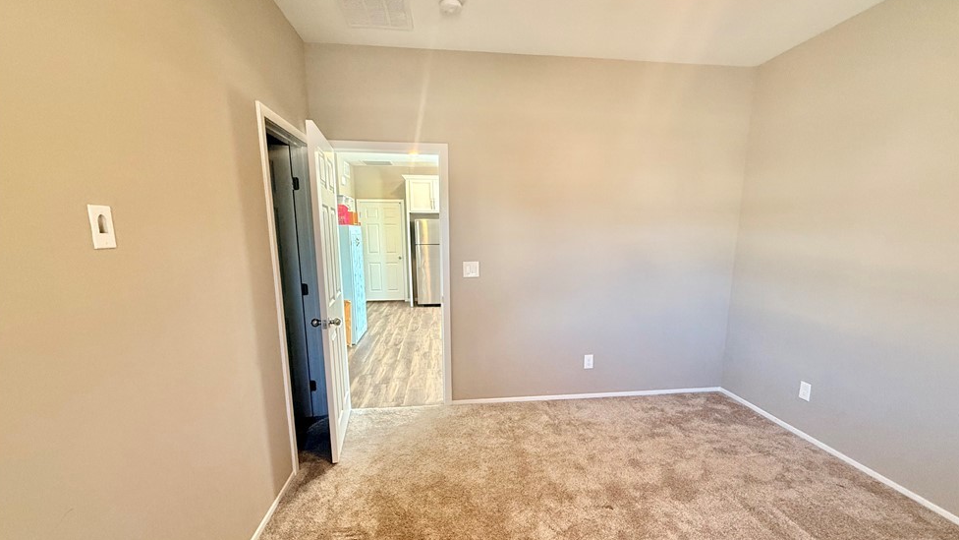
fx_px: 407
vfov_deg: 66.8
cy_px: 308
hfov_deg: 99.3
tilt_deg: -10.7
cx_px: 493
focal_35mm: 16
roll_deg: +0.3
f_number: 2.2
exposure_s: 1/60
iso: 250
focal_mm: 2.22
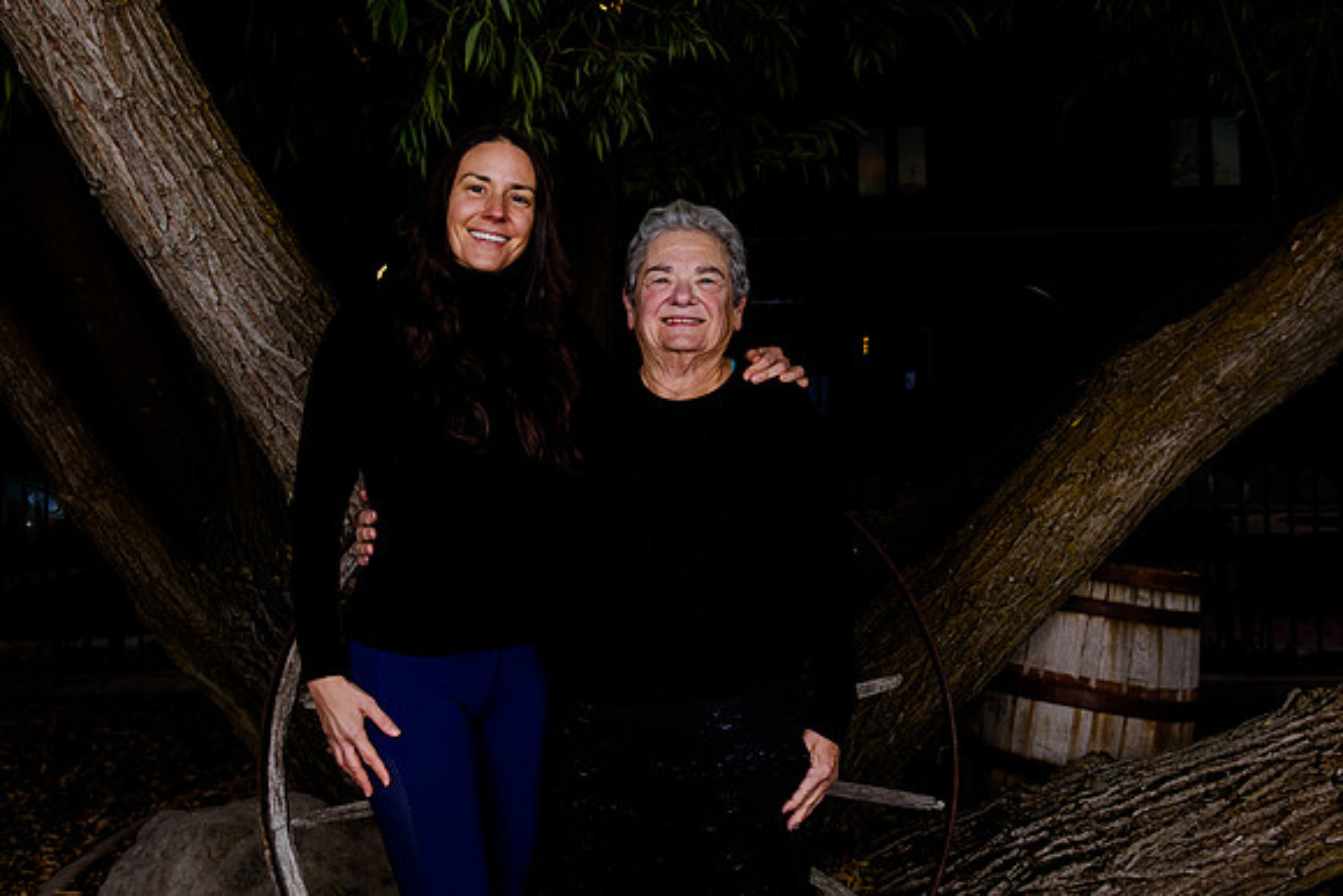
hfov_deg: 47.2
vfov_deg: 32.4
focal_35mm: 41
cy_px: 395
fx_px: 1538
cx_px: 671
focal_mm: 32
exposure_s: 1/200
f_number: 6.3
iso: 400
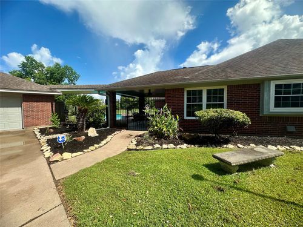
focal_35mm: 14
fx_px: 123
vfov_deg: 85.7
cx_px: 152
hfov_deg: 102.1
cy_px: 114
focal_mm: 2.22
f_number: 2.2
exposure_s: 1/1366
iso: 40
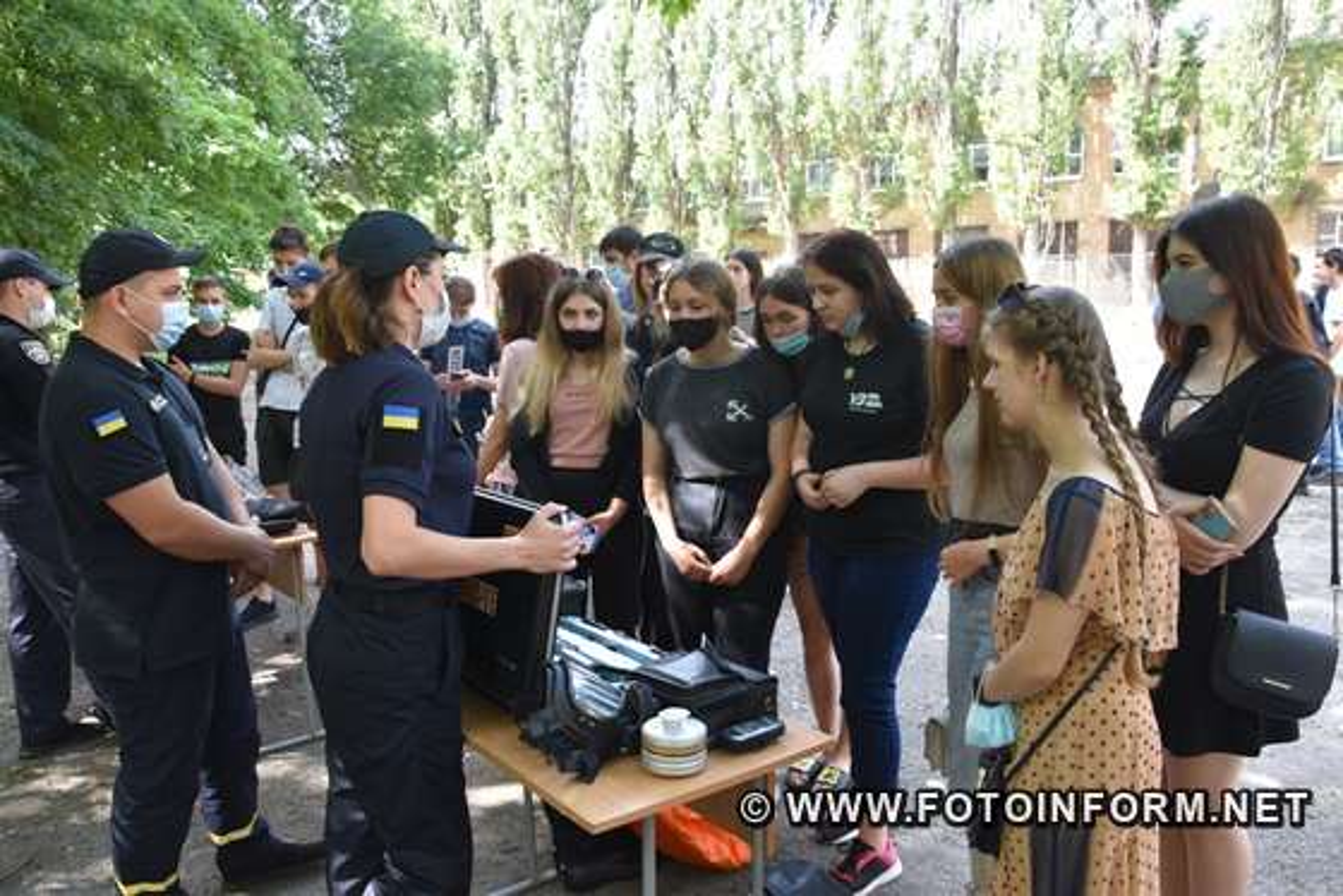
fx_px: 1008
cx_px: 672
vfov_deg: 48.0
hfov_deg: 67.4
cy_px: 448
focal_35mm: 27
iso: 400
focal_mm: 18
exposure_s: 1/100
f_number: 5
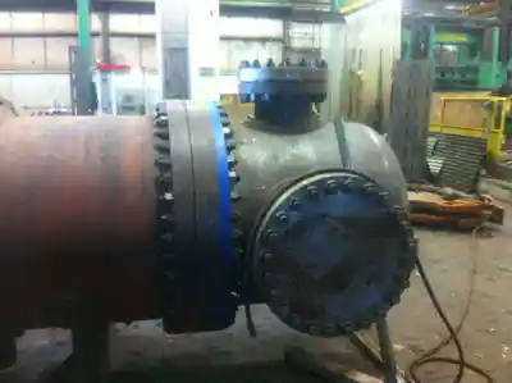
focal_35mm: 35
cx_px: 256
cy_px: 192
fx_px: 517
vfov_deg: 40.6
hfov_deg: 52.7
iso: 500
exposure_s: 1/15
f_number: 2.8
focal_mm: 3.85
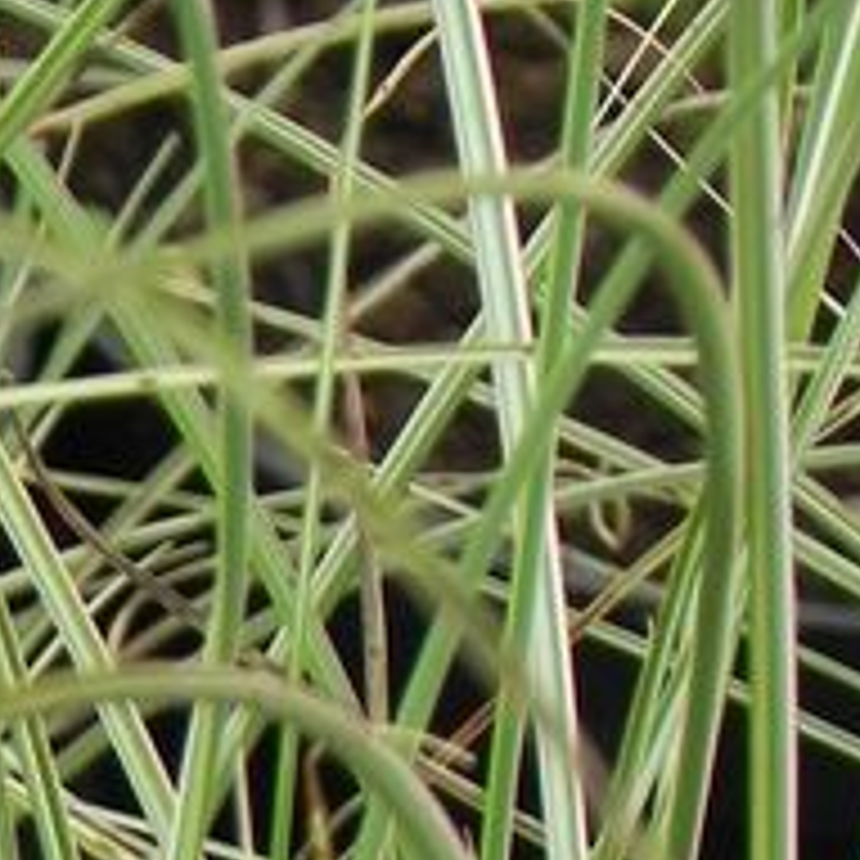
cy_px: 1779
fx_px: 25662
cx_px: -221
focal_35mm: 913
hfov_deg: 1.9
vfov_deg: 1.9
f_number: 5
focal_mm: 44
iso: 160
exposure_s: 1/160
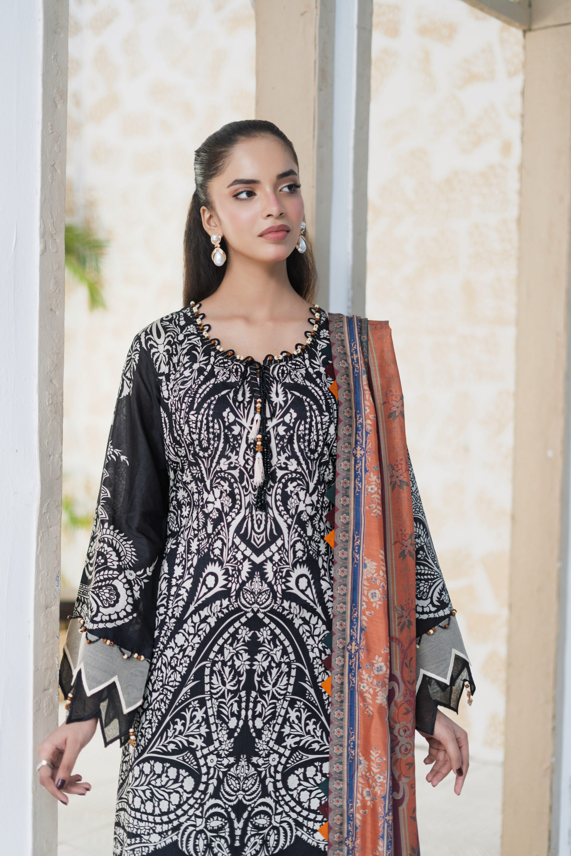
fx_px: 1189
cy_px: 428
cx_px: 286
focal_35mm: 50
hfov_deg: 27.0
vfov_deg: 39.6
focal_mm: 50
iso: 400
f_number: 1.8
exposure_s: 1/160
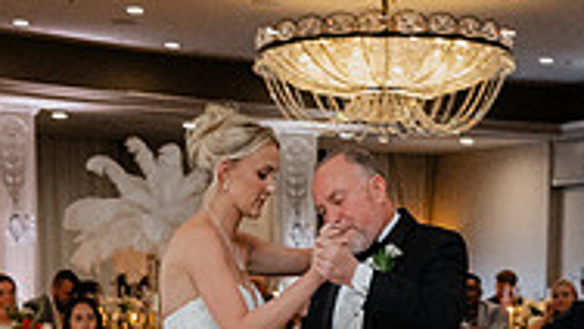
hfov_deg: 20.2
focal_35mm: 106
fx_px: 1642
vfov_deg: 10.7
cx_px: 333
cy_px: 590
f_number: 2.8
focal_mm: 24
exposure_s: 1/160
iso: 2500
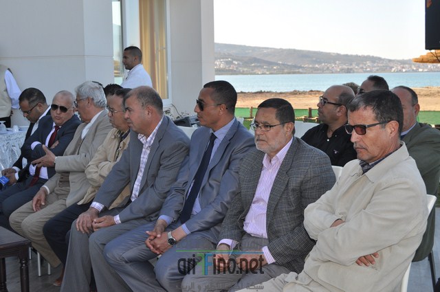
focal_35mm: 57
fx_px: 696
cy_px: 146
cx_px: 220
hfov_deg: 35.1
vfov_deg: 23.7
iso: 200
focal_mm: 38
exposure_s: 1/200
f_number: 8
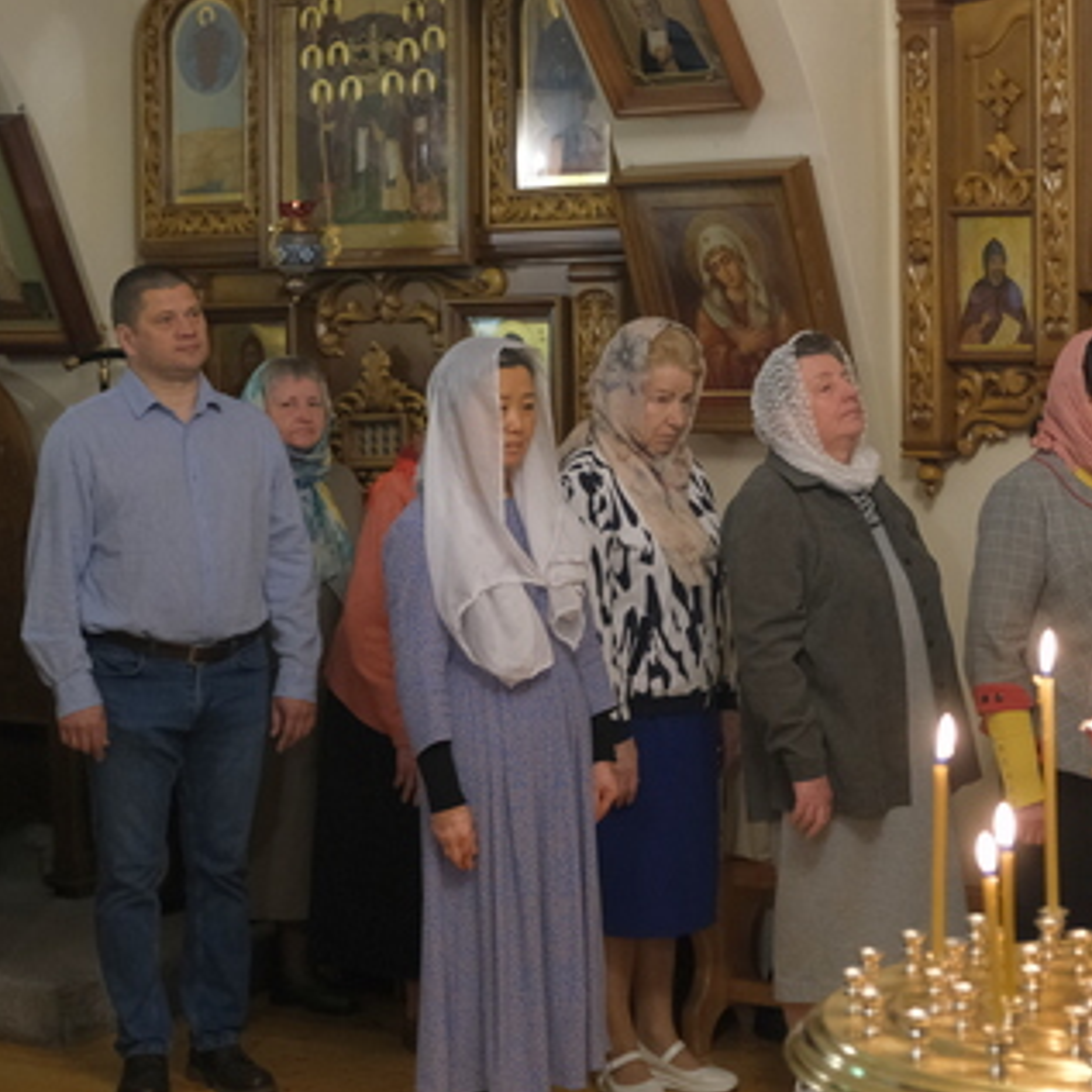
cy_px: 474
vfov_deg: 20.6
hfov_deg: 20.5
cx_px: 844
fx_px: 2998
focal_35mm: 84
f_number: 3.6
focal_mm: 32.9
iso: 2000
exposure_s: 1/60
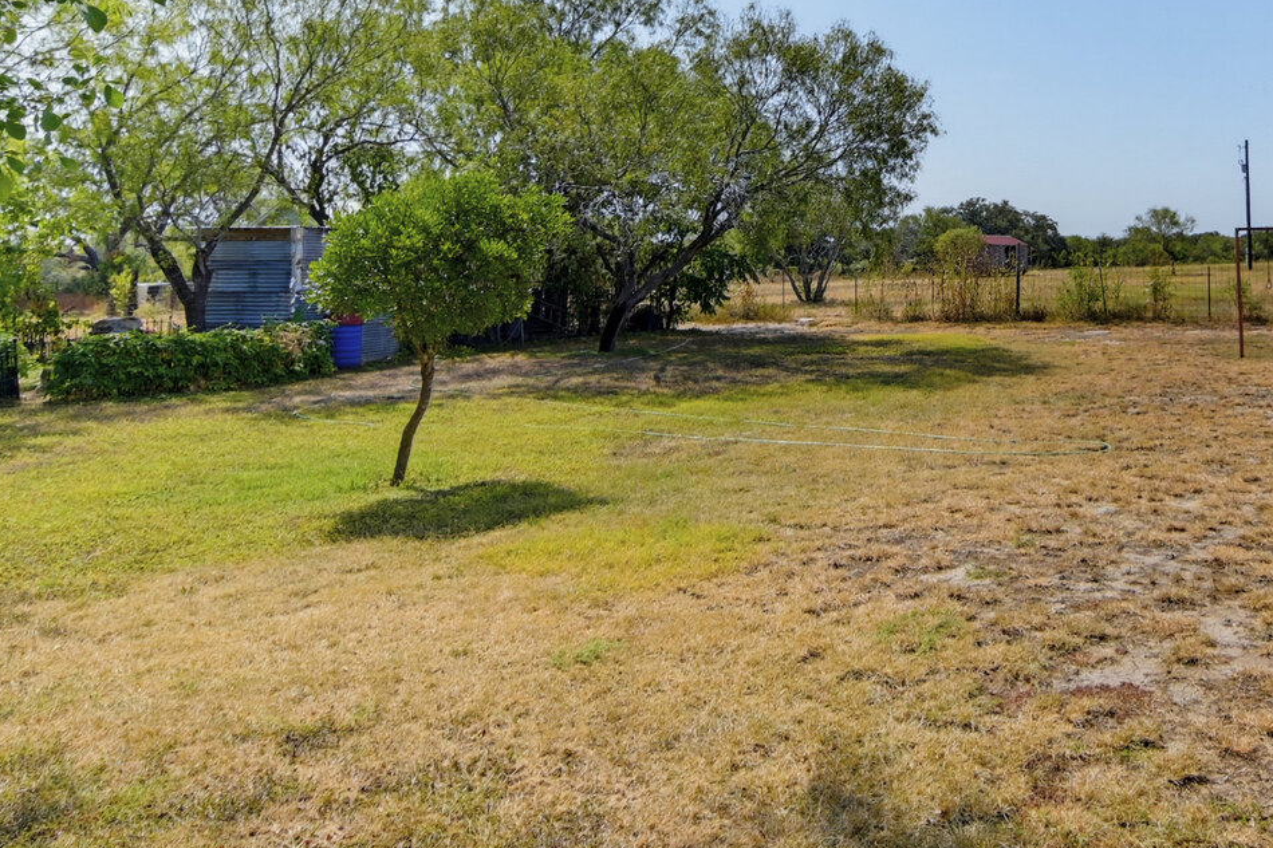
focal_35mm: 29
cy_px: 216
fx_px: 1025
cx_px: 923
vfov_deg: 43.6
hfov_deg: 60.8
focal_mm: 11.5
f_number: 7.1
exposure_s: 1/320
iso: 100
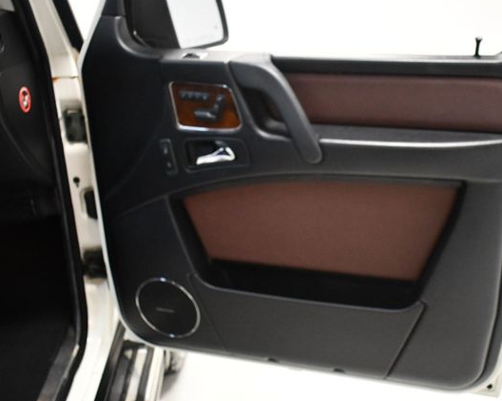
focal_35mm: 41
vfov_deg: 36.5
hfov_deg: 44.7
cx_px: 291
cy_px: 200
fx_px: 609
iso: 3200
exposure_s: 1/80
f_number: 3.5
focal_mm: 18
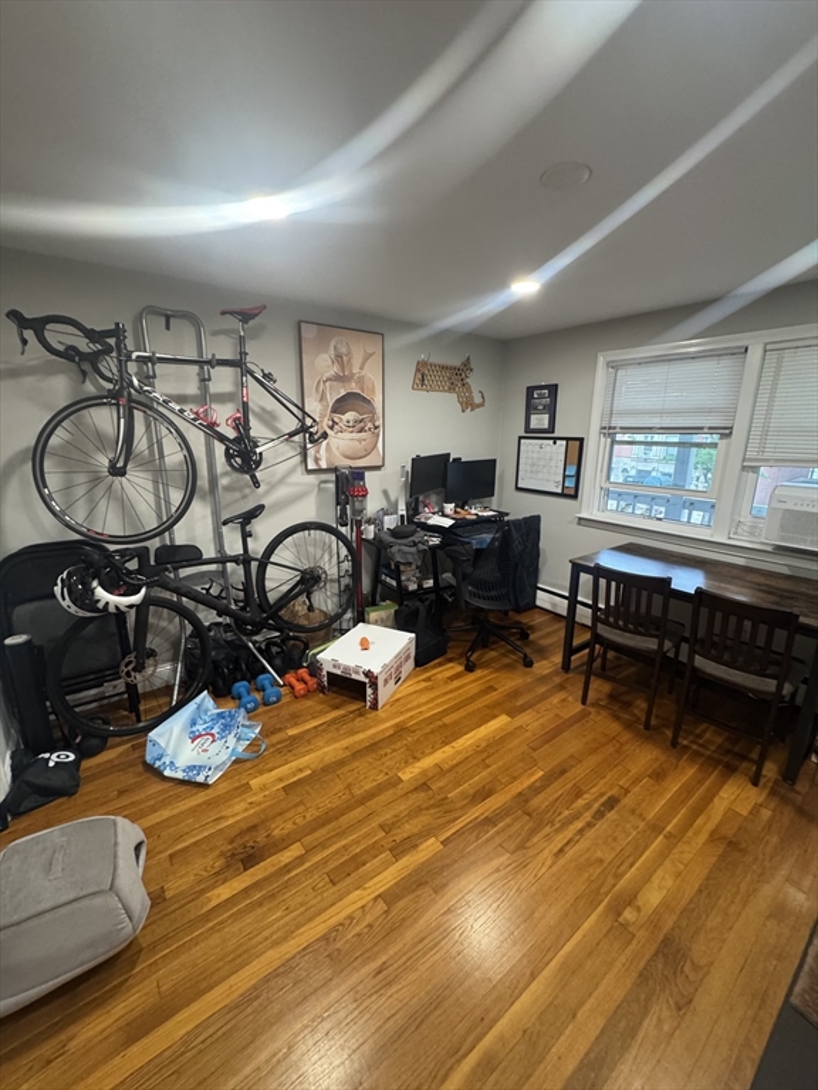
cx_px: 409
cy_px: 545
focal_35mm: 14
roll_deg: -0.8
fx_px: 441
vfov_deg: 102.1
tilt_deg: -14.1
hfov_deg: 85.7
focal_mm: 2.22
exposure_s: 1/60
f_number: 2.2
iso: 400
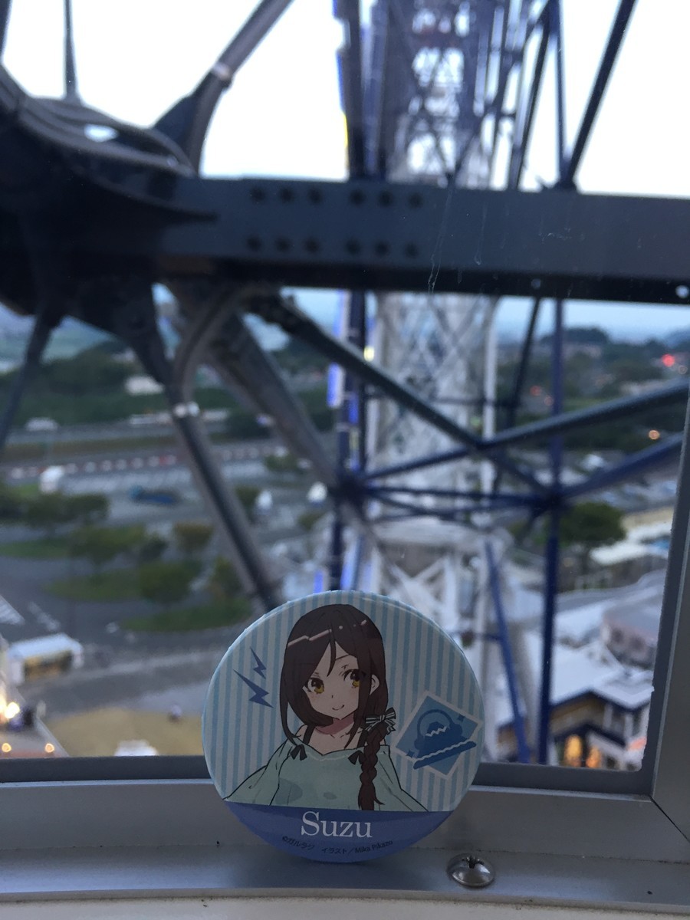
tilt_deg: -10.1
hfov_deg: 48.2
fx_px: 771
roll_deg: -3.4
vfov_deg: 61.7
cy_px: 460
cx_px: 345
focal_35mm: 29
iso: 80
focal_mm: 4.15
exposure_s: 1/30
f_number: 2.2
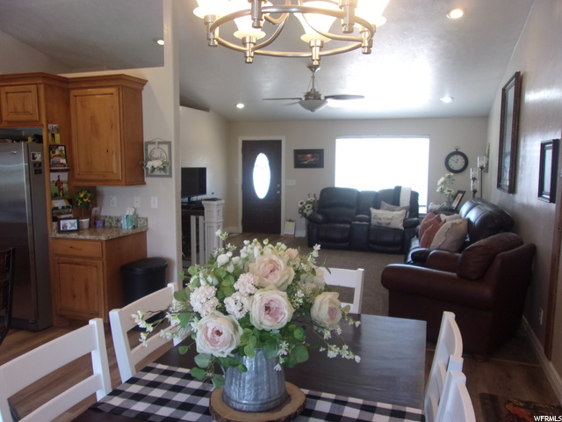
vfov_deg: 51.4
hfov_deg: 65.3
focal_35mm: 27
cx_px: 281
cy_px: 211
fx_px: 438
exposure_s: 1/34
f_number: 3
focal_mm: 4.9
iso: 111
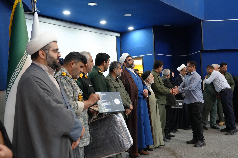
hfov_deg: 51.9
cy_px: 79
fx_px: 245
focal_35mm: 37
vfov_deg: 36.0
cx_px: 119
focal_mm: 37
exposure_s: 1/160
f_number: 4
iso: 5000
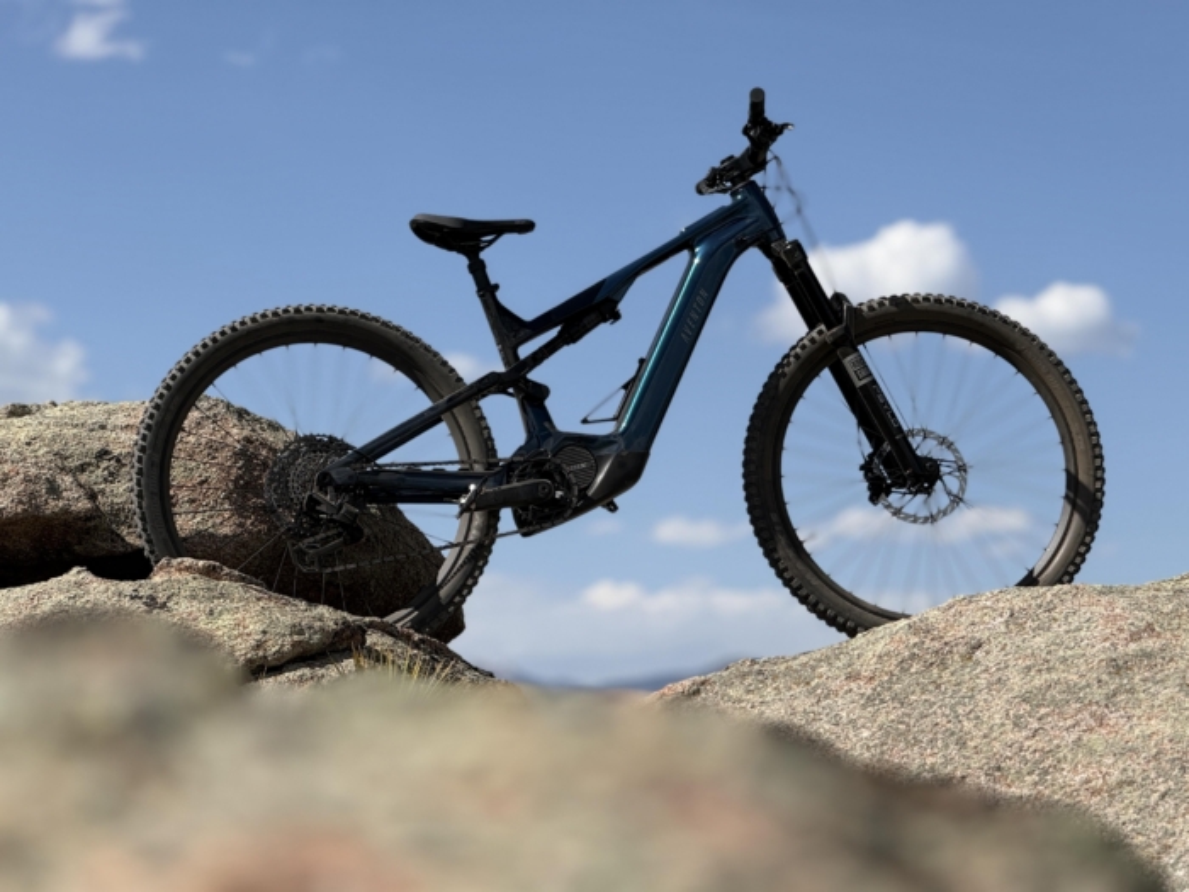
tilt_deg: +5.2
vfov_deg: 12.3
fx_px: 4122
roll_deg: -1.1
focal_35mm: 120
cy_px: 446
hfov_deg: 16.4
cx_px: 594
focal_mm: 15.66
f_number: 2.8
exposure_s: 1/2283
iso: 50
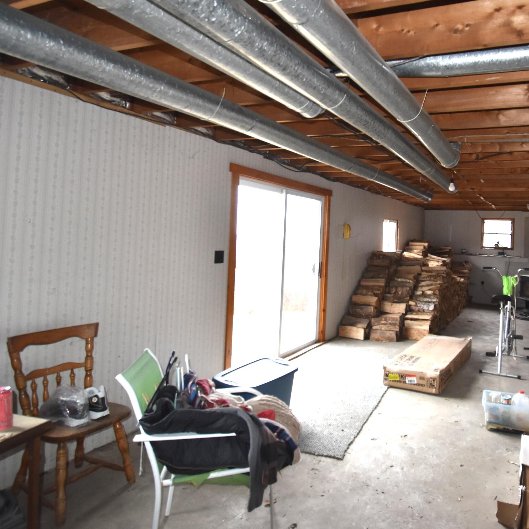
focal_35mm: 23
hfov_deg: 64.4
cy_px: 230
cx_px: 377
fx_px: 398
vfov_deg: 67.0
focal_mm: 10
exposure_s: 1/100
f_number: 5
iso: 800
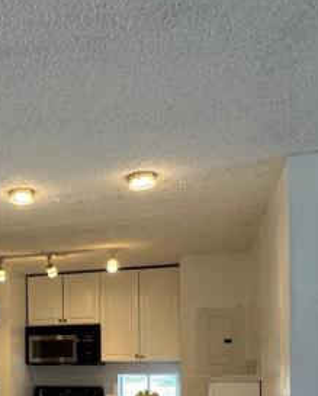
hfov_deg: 29.2
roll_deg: +0.2
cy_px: 366
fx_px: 564
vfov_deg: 36.1
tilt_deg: -1.1
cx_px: -10
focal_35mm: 48
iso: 160
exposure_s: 1/120
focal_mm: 2.22
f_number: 2.2
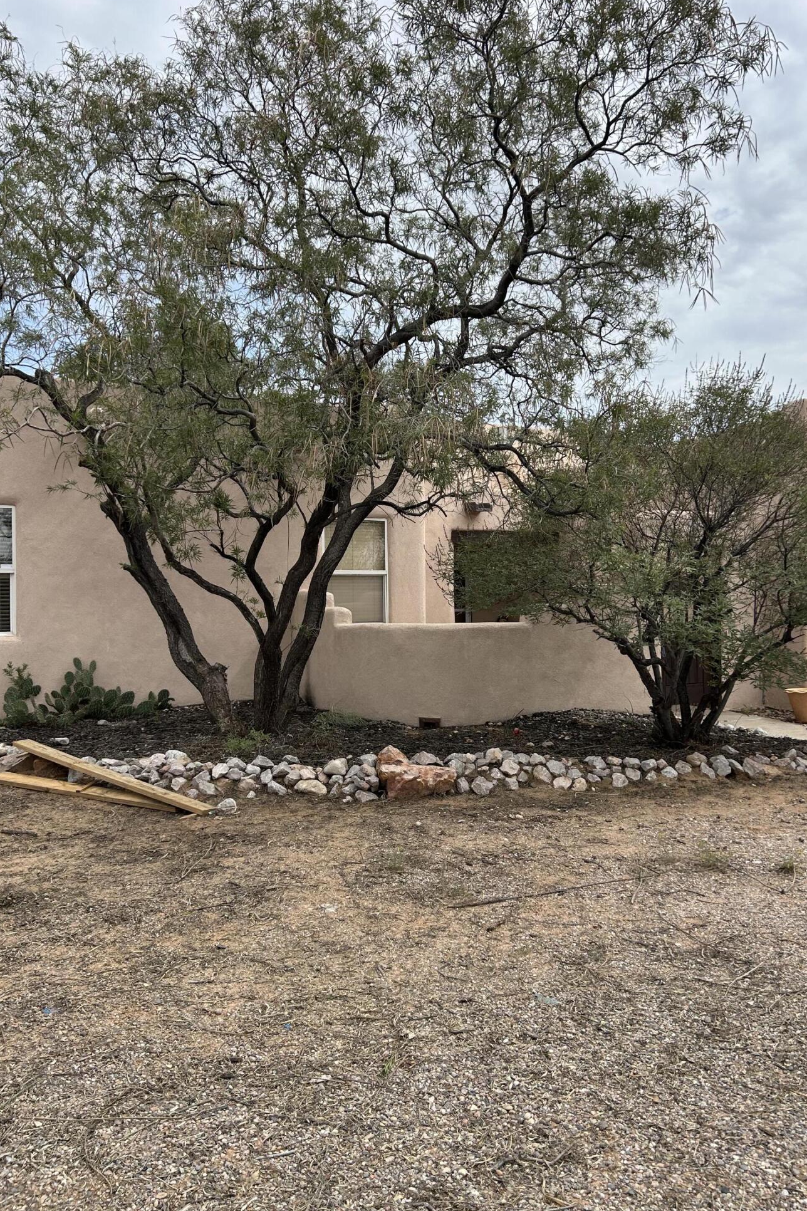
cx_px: 457
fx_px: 941
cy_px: 587
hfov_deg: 46.3
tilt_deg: +0.1
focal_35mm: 28
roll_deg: +0.7
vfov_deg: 65.5
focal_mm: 5.7
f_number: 1.5
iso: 50
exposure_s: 1/3077
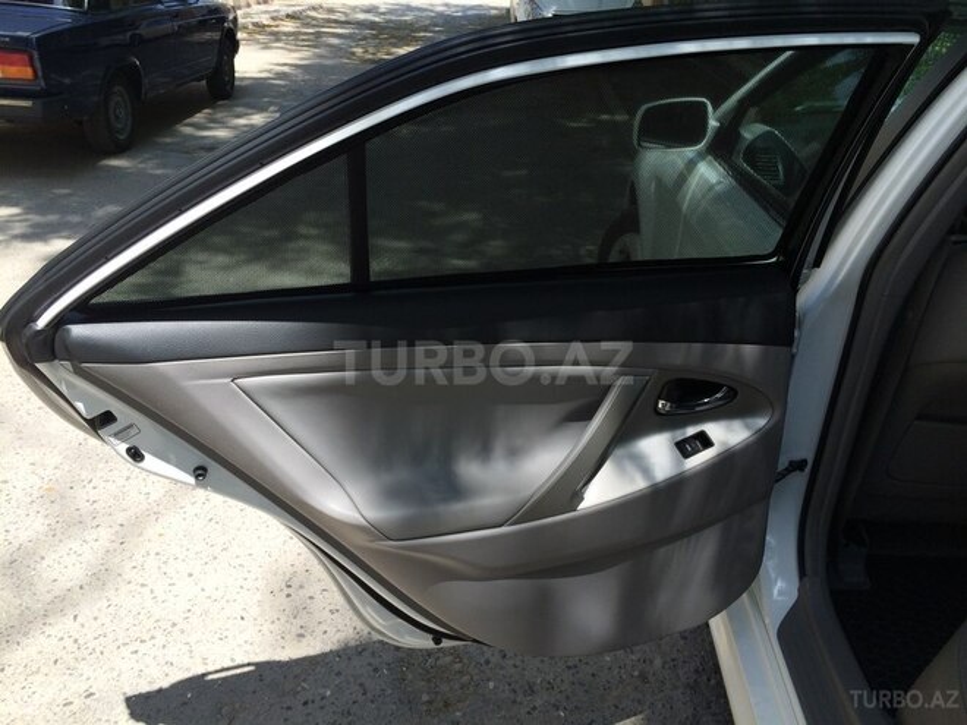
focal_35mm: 29
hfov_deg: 61.7
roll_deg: -2.1
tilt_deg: -30.1
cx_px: 484
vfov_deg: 48.2
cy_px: 362
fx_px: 810
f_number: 2.2
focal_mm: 4.15
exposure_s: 1/720
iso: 32
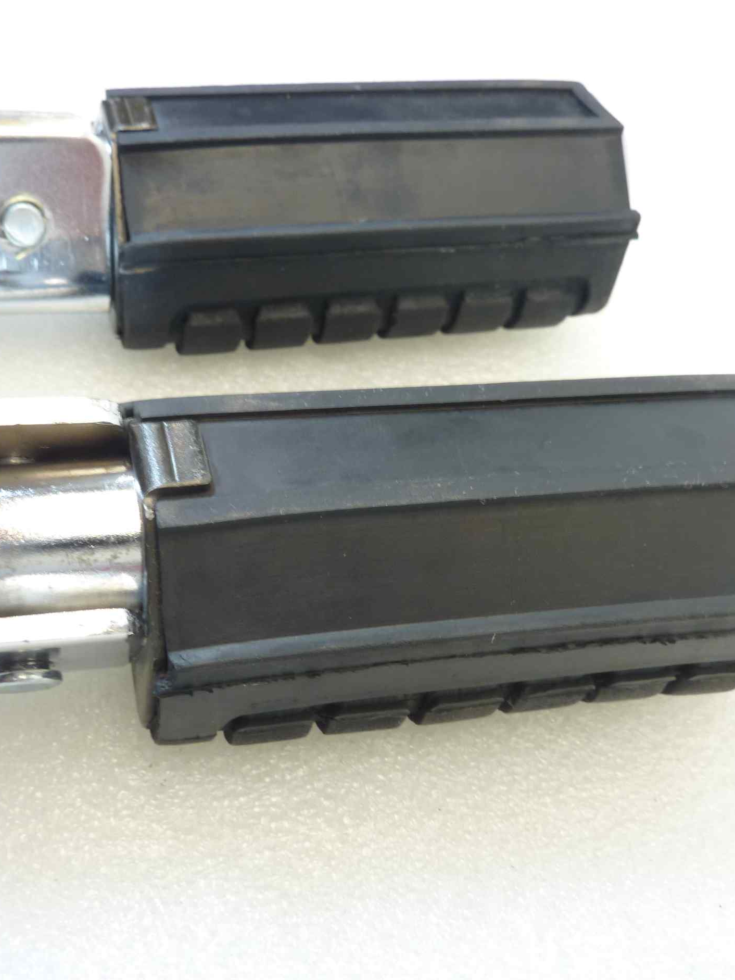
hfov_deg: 41.5
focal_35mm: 34
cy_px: 499
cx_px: 276
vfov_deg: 53.9
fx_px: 962
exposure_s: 1/13
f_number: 3.3
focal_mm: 4.1
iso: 80
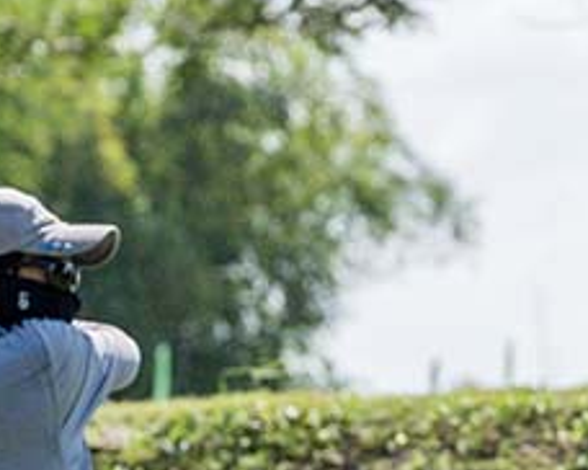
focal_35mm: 348
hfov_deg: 5.6
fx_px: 6051
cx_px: 433
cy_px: 739
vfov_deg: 4.4
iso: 450
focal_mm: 88
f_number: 4.5
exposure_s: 1/5000
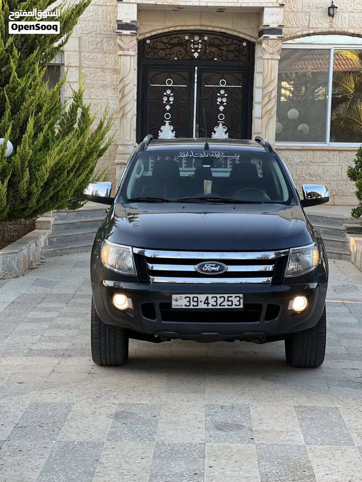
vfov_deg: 25.3
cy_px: 241
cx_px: 181
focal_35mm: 77
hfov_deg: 19.1
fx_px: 1073
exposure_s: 1/121
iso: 80
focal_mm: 9
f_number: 2.8
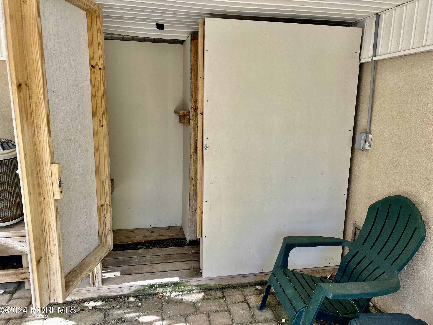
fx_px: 325
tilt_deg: -11.1
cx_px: 216
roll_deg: -1.2
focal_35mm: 26
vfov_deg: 53.1
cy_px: 162
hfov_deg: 67.3
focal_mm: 5.7
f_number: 1.5
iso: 32
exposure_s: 1/146
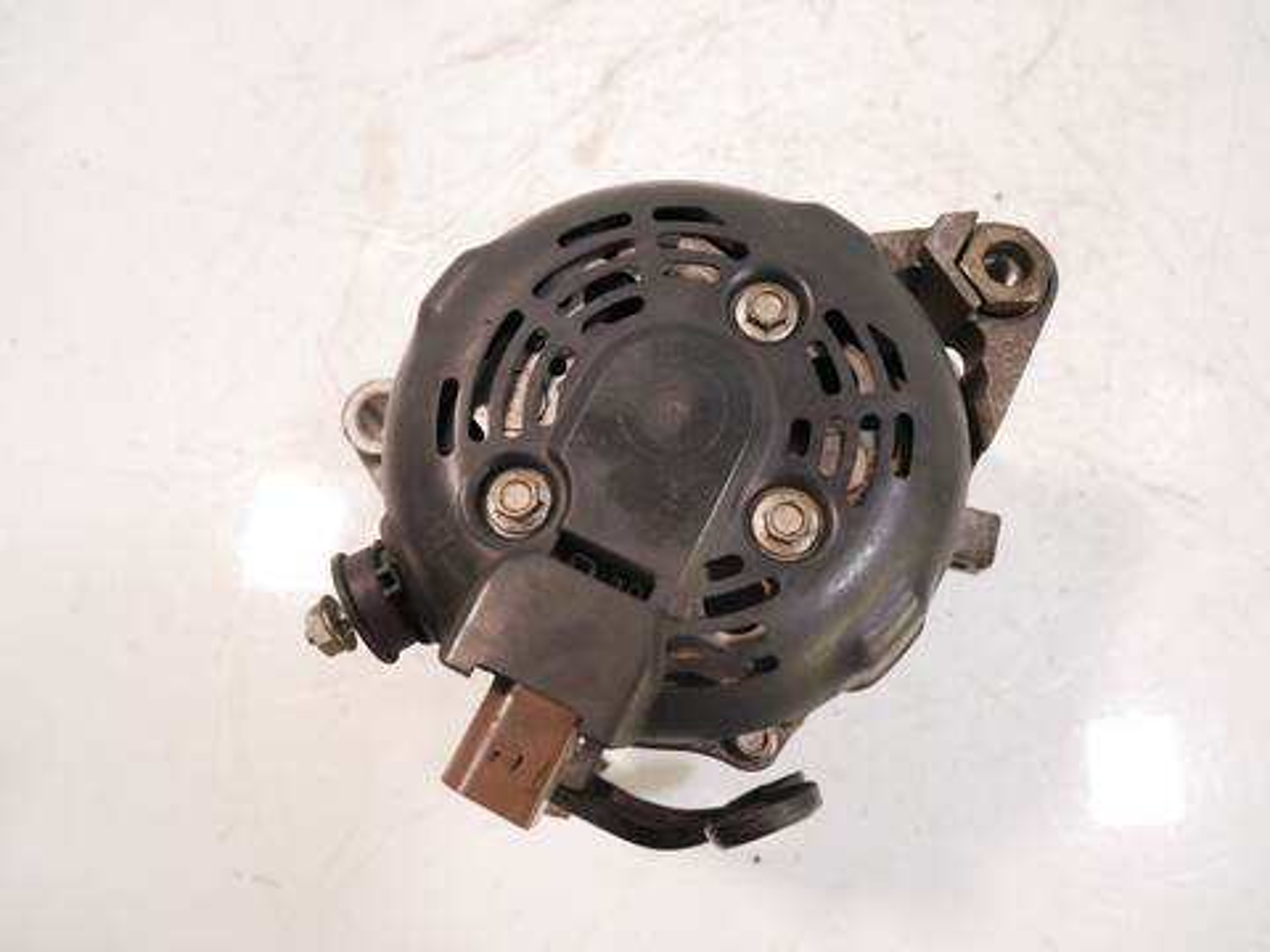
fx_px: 881
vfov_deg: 56.8
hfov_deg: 71.6
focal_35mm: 24
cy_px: 476
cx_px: 635
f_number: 3.5
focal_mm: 12
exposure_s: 1/125
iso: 1600
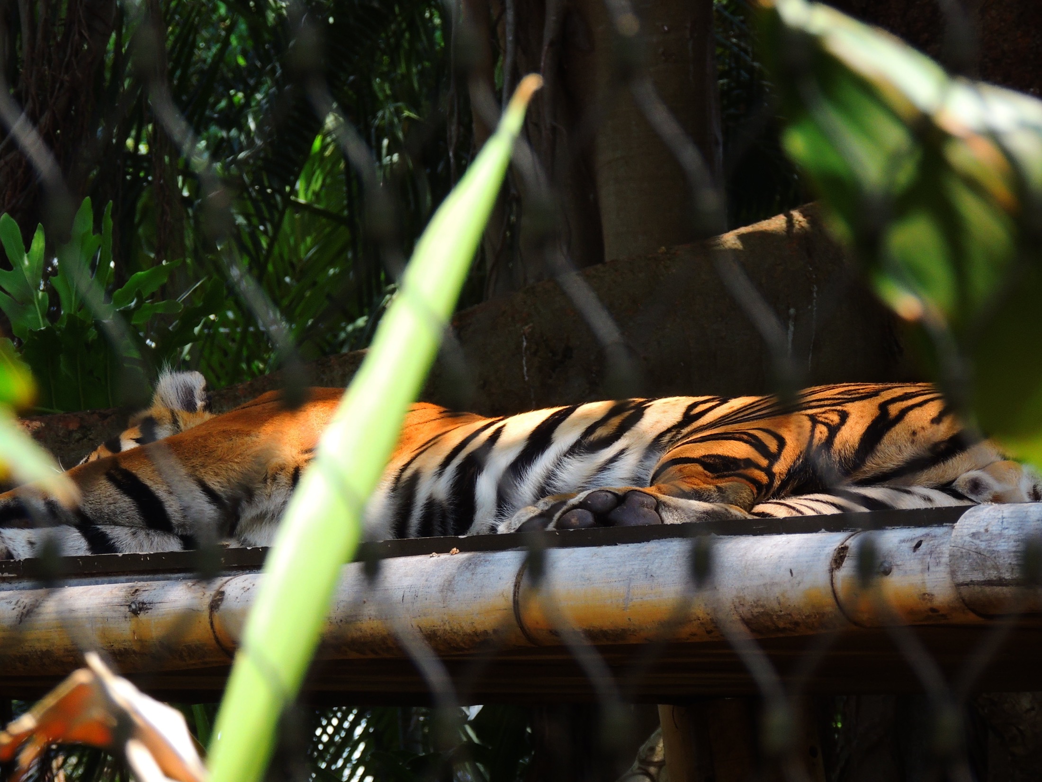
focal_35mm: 300
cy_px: 391
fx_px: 9031
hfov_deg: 6.6
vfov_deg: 5.0
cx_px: 521
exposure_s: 1/200
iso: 200
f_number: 4.8
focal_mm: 53.5
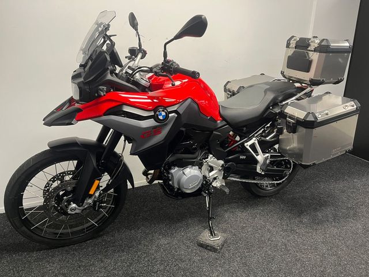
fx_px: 277
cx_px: 184
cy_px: 138
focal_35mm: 26
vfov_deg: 53.1
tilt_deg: -19.3
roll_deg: -0.5
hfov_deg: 67.3
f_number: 1.6
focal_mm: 5.1
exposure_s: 1/50
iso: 160
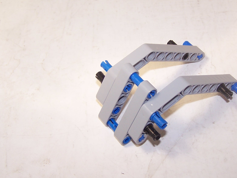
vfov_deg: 23.3
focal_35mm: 63
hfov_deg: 30.6
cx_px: 149
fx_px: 431
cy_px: 84
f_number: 2.8
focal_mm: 6.3
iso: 80
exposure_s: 1/90
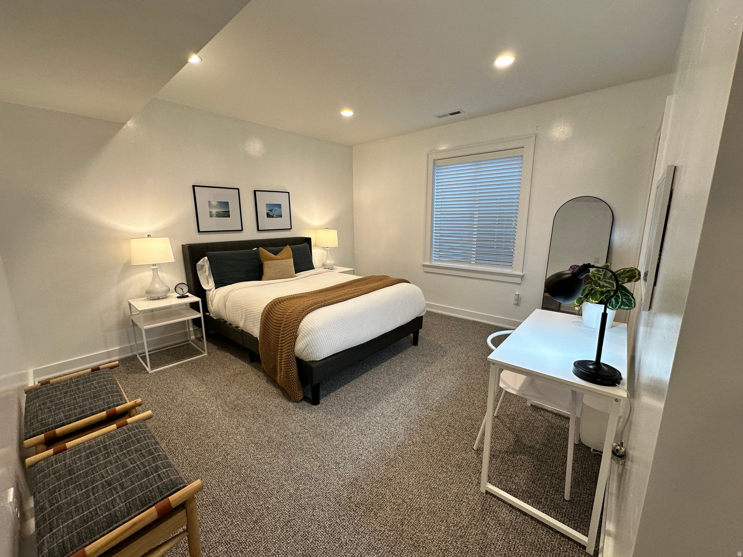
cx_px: 372
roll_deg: +1.2
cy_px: 278
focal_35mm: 14
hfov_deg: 102.1
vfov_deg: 85.7
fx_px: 300
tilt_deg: -12.9
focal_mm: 2.22
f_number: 2.2
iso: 125
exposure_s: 1/120
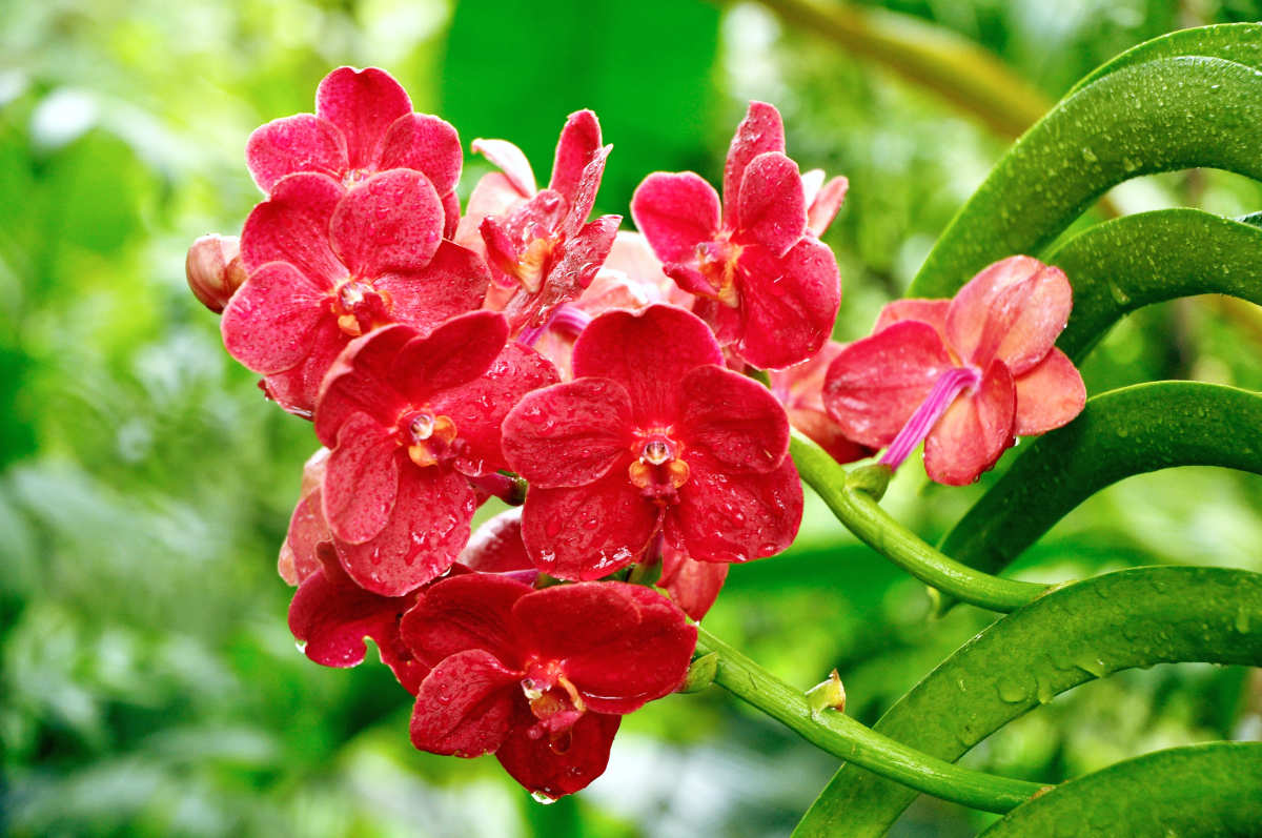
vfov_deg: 13.0
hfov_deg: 19.5
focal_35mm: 105
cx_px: 631
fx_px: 3676
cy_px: 419
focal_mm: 70
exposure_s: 1/60
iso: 800
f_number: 4.5
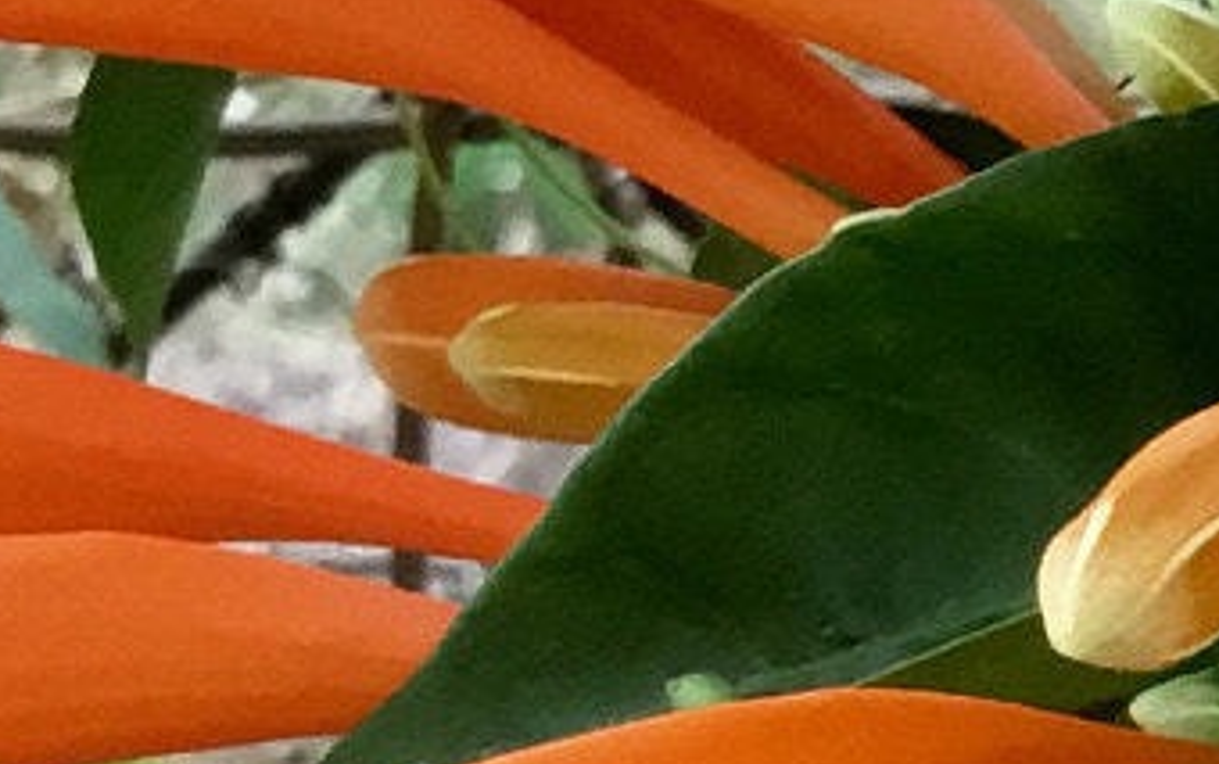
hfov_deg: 12.5
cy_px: 145
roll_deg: +1.3
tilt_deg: -36.4
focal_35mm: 155
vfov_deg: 8.5
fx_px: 5153
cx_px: 2054
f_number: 2.4
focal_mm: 3.3
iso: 50
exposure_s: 1/30
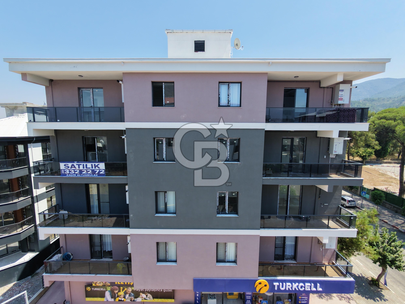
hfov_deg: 94.5
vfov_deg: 78.1
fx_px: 187
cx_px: 202
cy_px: 152
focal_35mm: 16
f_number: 2.2
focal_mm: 3.05
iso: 100
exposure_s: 1/500
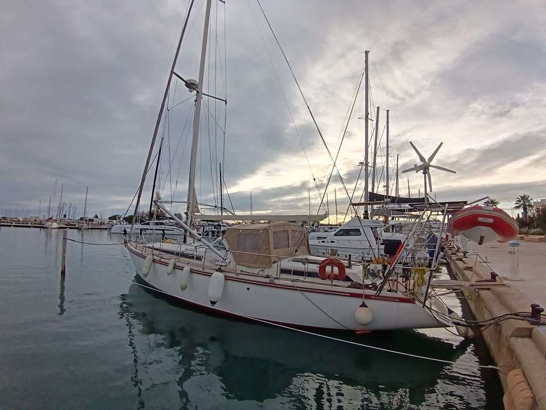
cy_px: 205
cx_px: 273
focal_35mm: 17
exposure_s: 1/762
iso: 102
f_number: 2.2
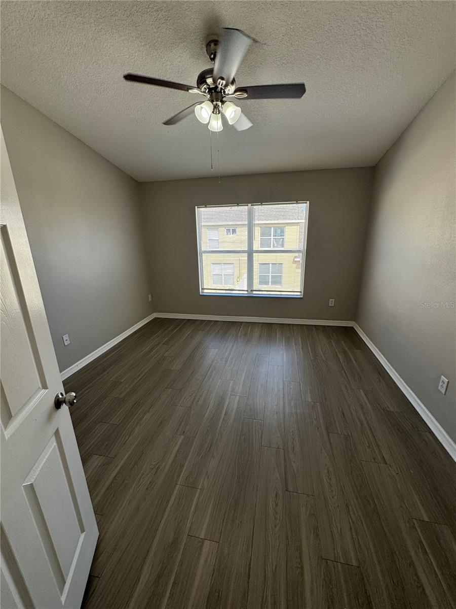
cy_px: 304
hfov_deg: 85.7
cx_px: 228
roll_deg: +0.8
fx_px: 246
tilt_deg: -14.5
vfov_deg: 102.1
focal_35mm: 14
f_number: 2.2
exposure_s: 1/194
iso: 40
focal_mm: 2.22
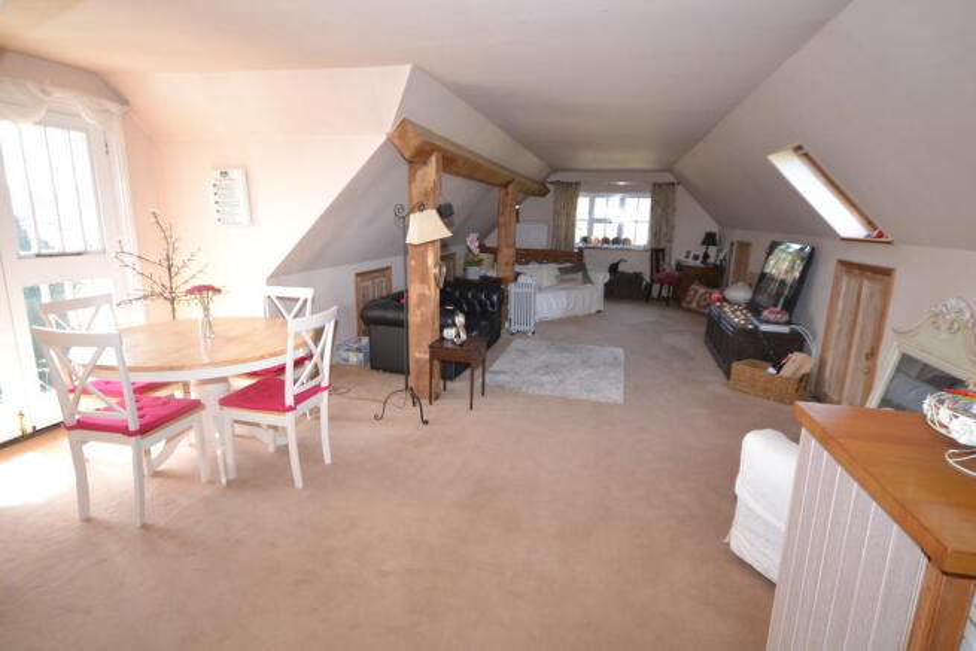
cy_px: 326
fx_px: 529
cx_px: 488
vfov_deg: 63.2
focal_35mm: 20
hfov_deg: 85.4
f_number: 4.5
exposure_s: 1/60
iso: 450
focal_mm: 13
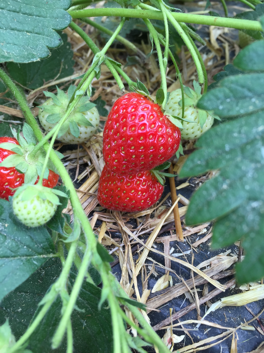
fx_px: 295
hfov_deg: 48.2
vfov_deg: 61.7
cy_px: 176
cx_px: 132
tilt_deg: -48.2
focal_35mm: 29
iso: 50
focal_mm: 4.15
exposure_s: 1/120
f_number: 2.2
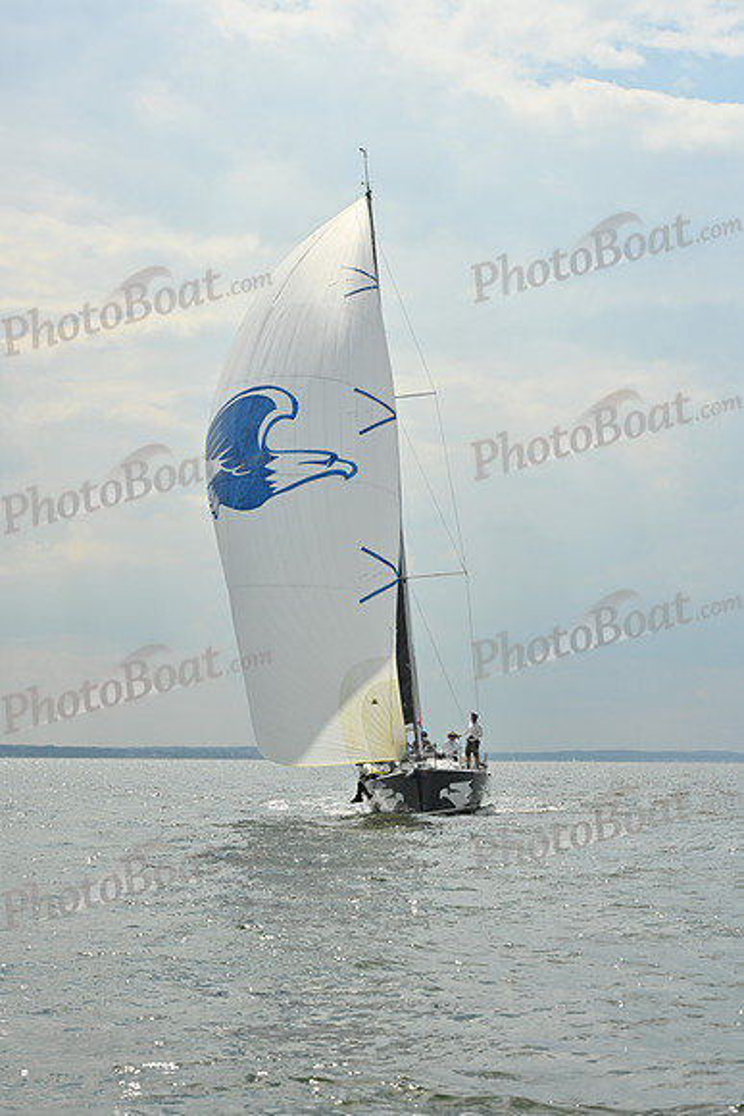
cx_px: 372
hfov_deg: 17.1
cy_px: 558
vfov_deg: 25.4
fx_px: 2478
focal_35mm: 80
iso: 320
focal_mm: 80
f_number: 10
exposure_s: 1/1600
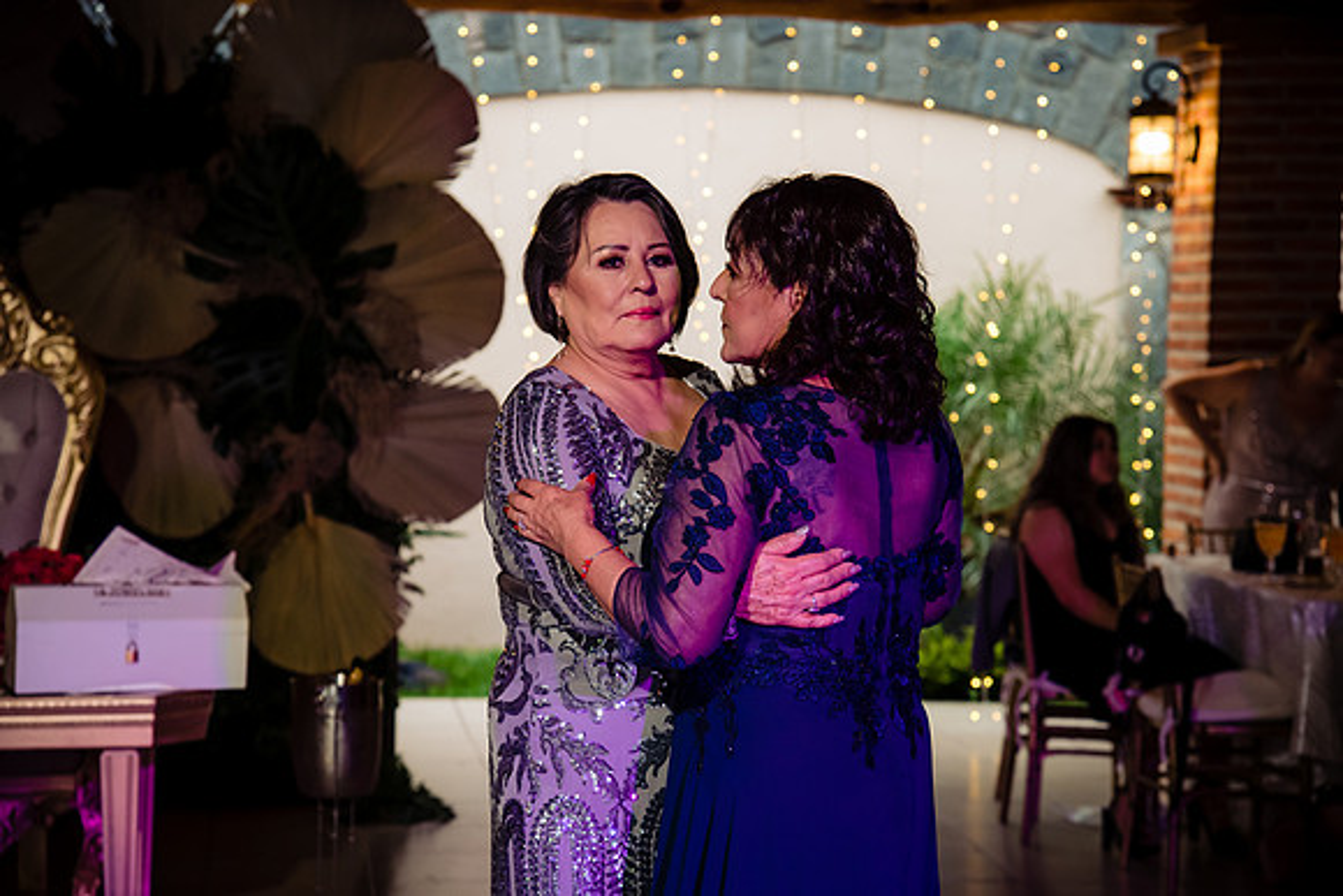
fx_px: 3172
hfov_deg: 23.9
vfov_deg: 16.1
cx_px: 672
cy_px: 448
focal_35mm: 85
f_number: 5.6
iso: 2000
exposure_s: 1/160
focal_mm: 85
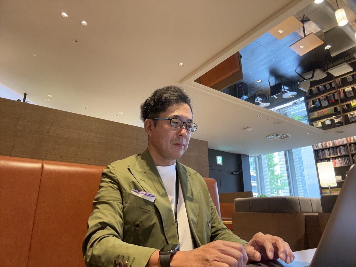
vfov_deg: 58.9
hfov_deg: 73.9
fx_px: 237
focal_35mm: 23
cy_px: 134
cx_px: 178
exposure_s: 1/33
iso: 200
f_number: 1.9
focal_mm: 2.69
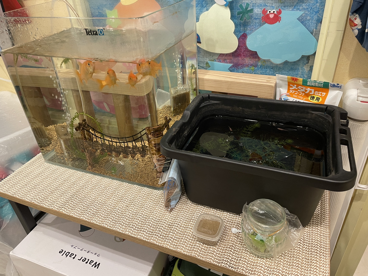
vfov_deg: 53.1
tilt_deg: -32.9
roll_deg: +4.1
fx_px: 276
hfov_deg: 67.3
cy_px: 138
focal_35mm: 26
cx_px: 184
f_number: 1.6
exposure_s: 1/50
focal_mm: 4.2
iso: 100
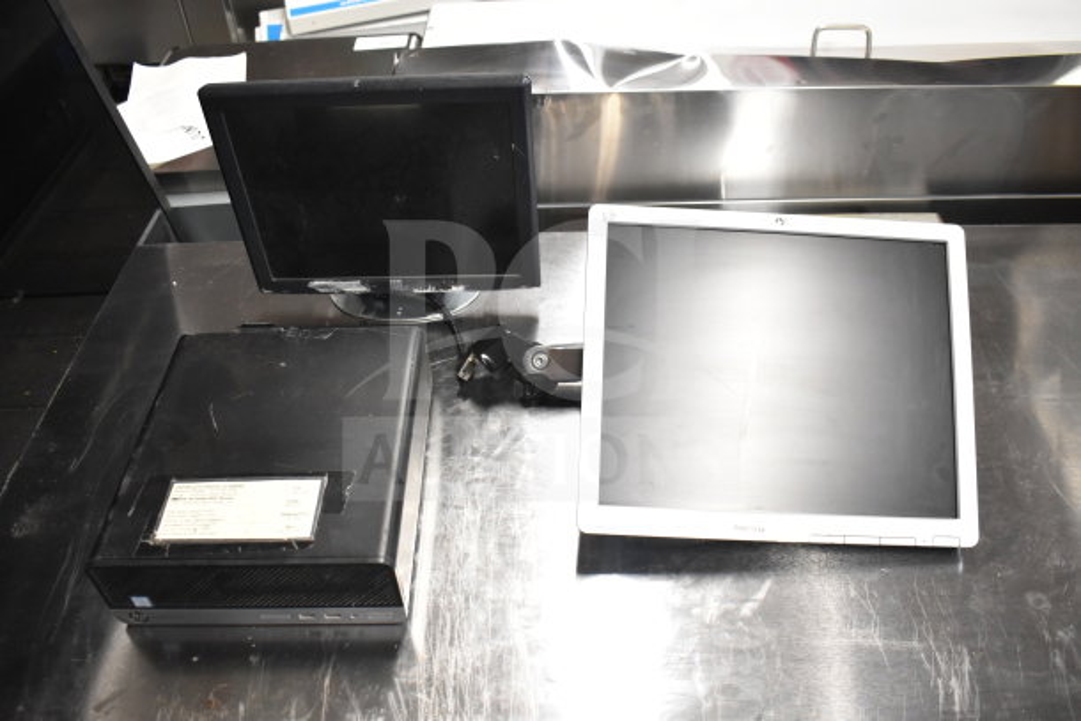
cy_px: 360
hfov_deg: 61.9
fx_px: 901
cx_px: 540
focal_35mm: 30
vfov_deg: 43.6
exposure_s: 1/30
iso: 1600
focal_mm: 20
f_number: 3.5
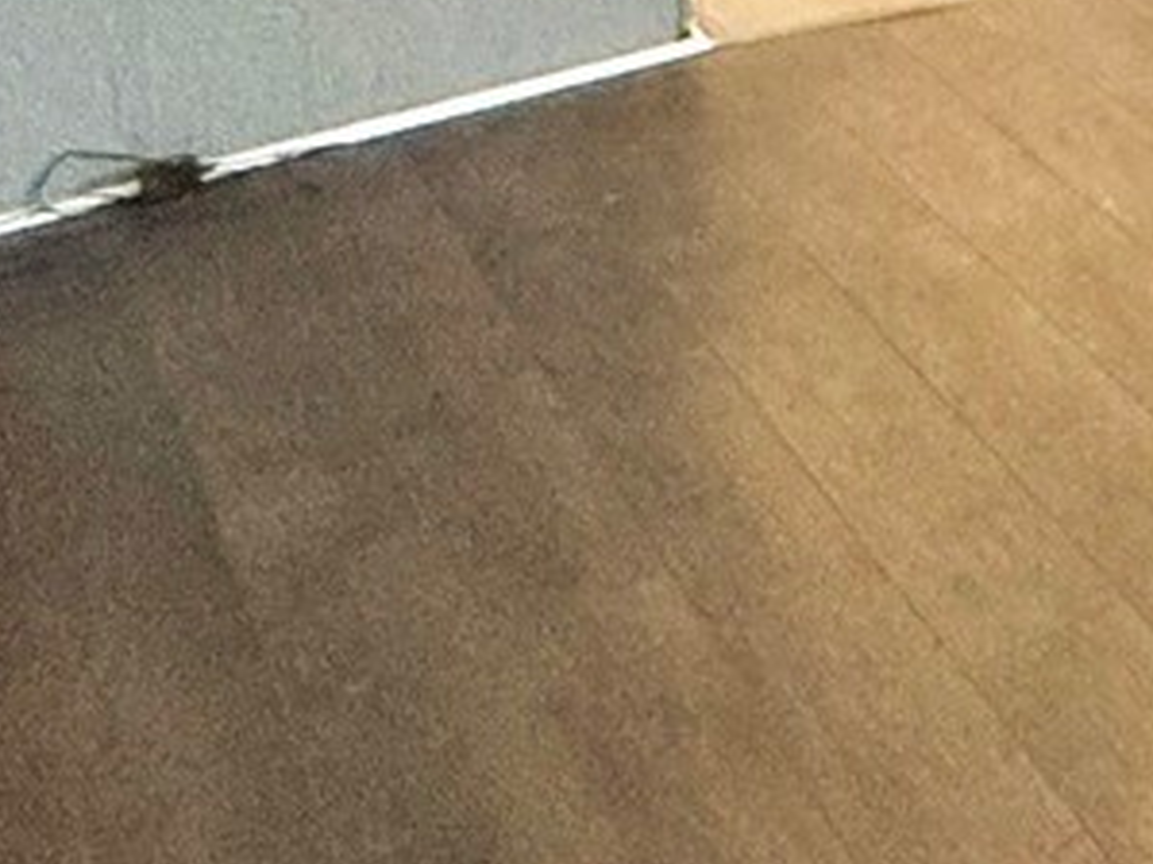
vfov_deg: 17.5
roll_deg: +0.6
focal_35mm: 75
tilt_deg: -7.5
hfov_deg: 17.8
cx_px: 2329
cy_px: -461
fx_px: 2497
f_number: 2.2
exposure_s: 1/120
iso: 400
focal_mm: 2.22
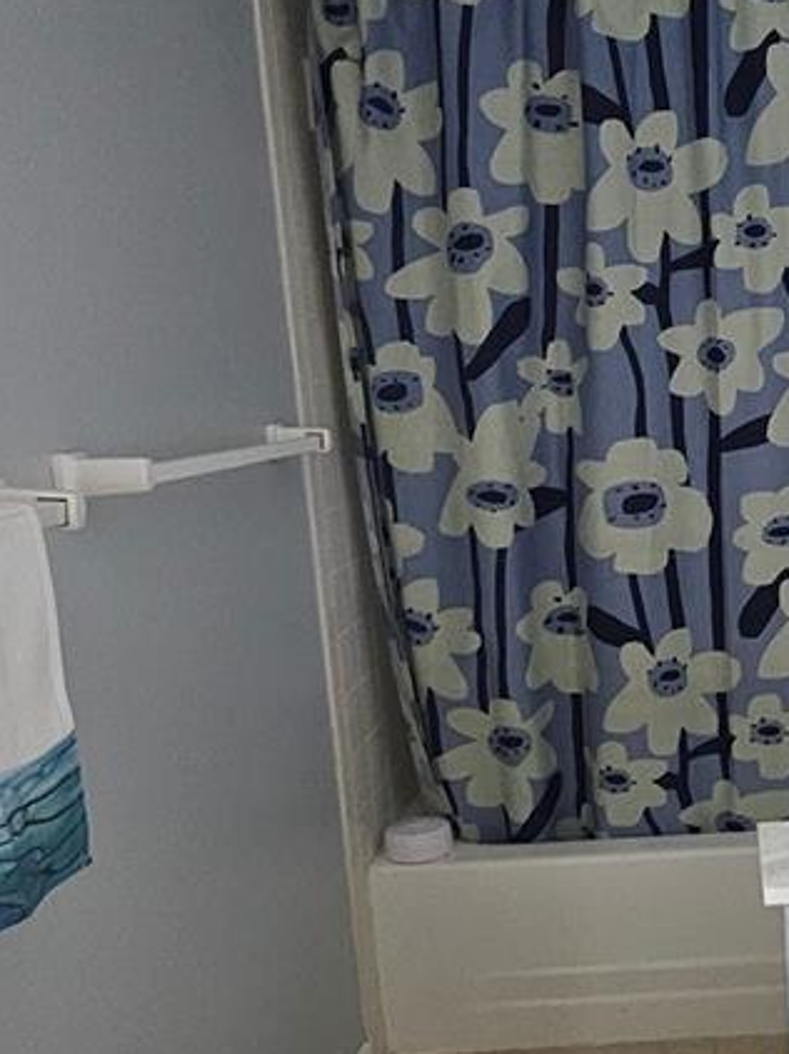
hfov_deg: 36.1
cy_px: 607
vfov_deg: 50.0
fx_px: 1126
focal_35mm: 37
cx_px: 722
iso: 1000
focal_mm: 2.2
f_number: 2.2
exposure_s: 1/24
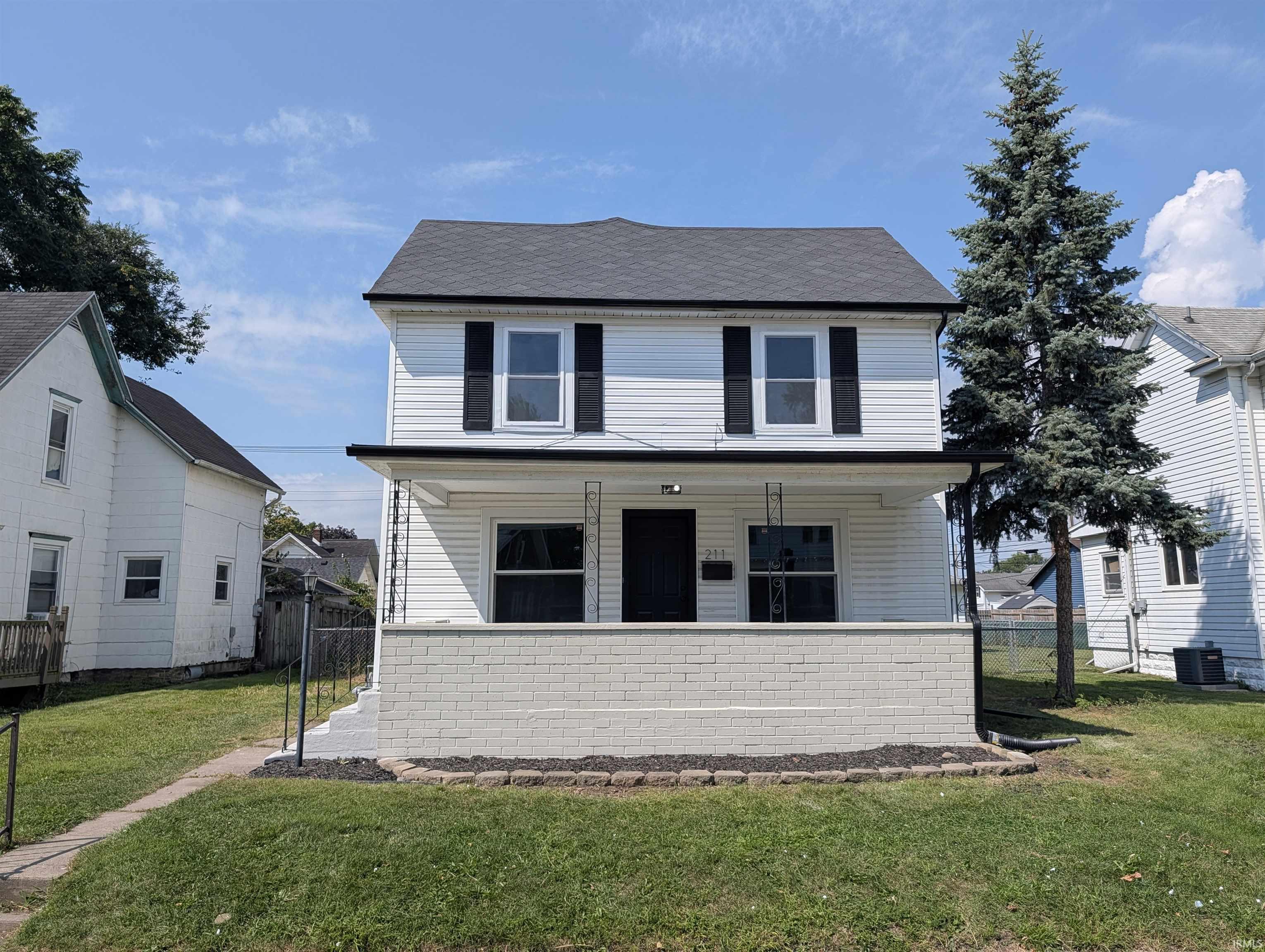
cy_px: 476
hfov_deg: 71.5
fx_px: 878
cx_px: 632
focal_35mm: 24
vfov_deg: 56.9
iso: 22
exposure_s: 1/1678
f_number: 1.68
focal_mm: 6.9
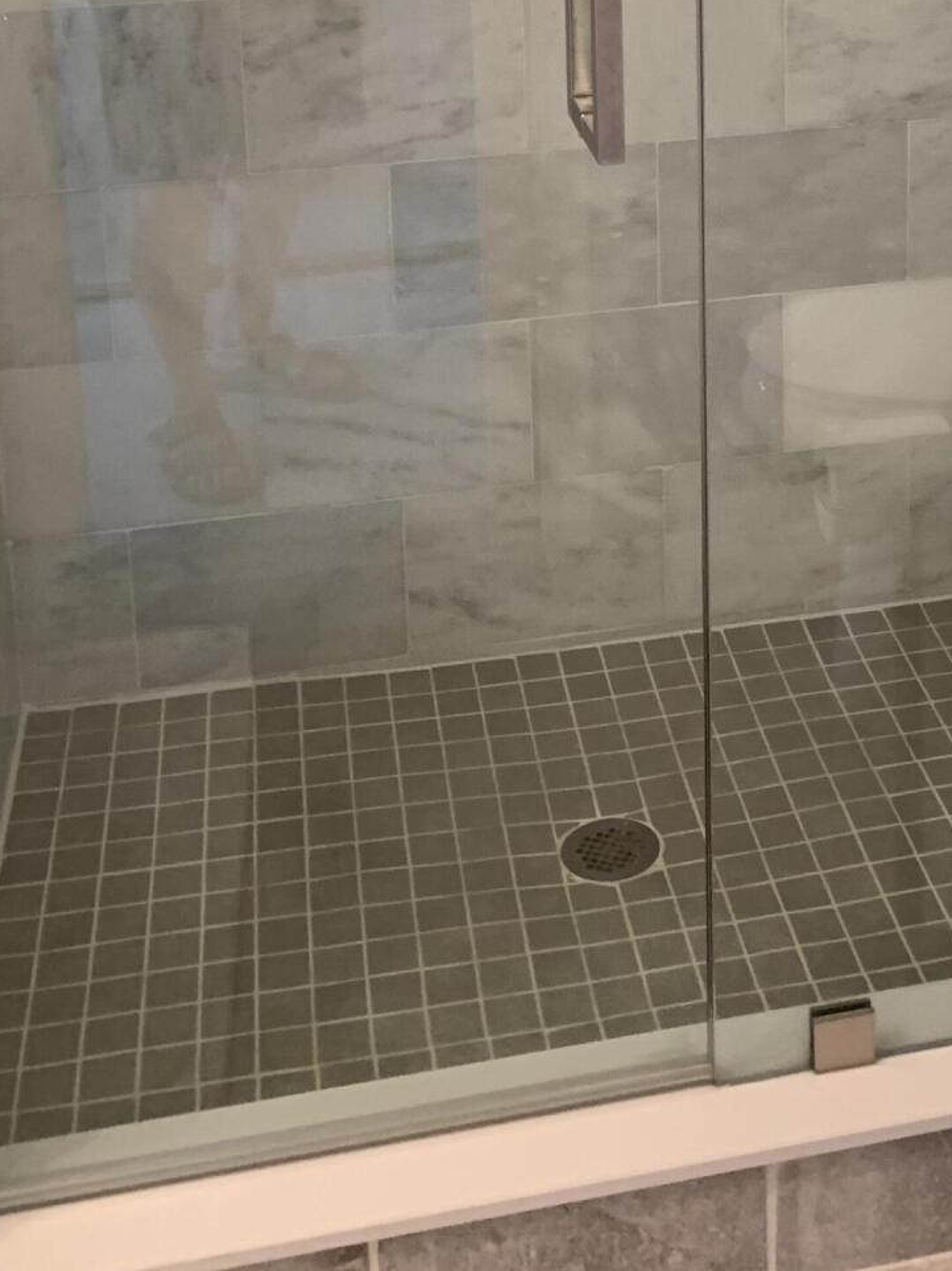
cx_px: 744
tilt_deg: -11.9
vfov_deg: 32.3
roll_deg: +0.1
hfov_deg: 26.6
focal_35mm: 54
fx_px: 1981
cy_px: -38
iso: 250
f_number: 1.8
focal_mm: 4.25
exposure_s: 1/60
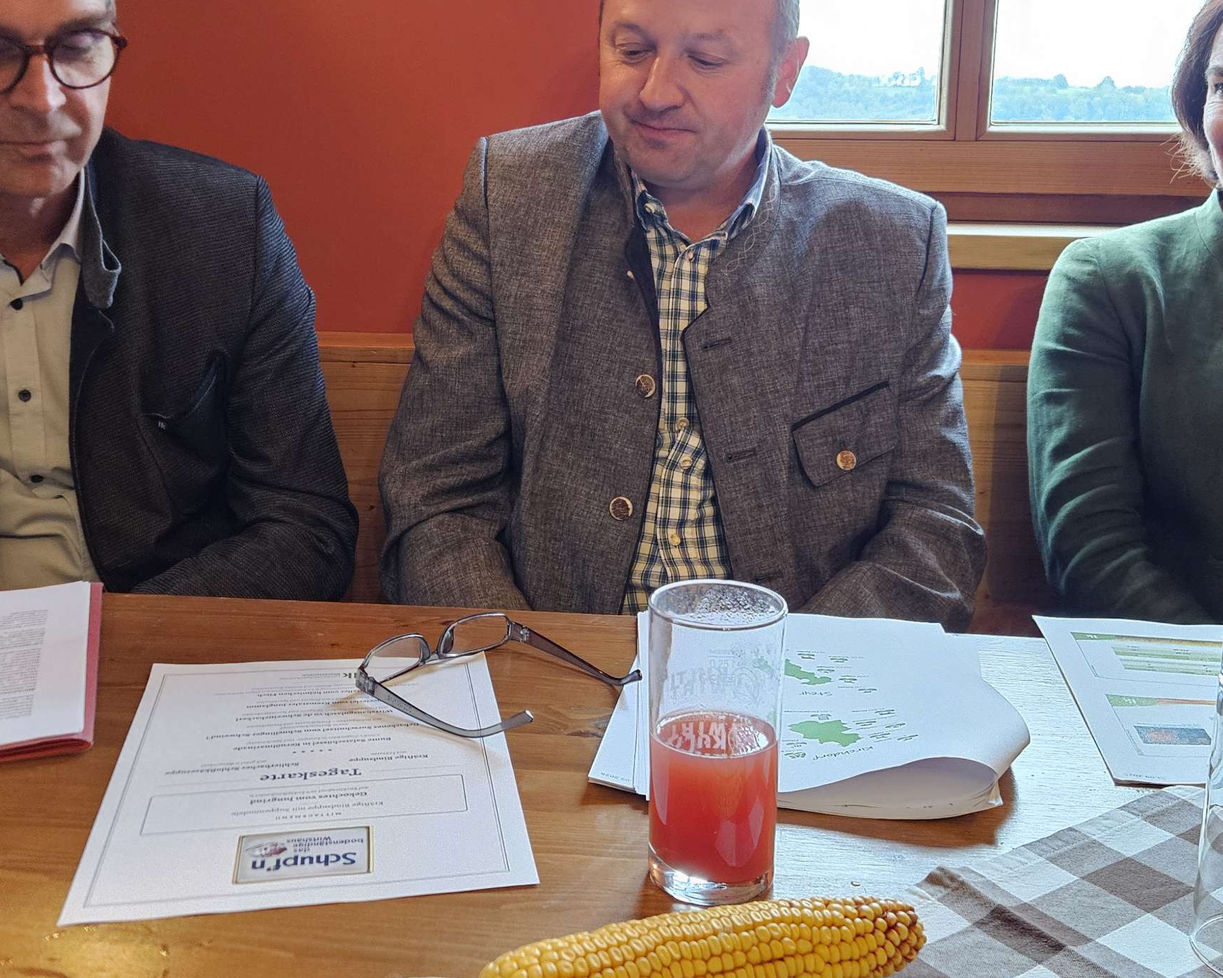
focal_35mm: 39
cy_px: 381
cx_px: 617
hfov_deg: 46.8
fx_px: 1412
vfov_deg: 38.1
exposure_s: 1/100
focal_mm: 5.4
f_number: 1.8
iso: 800
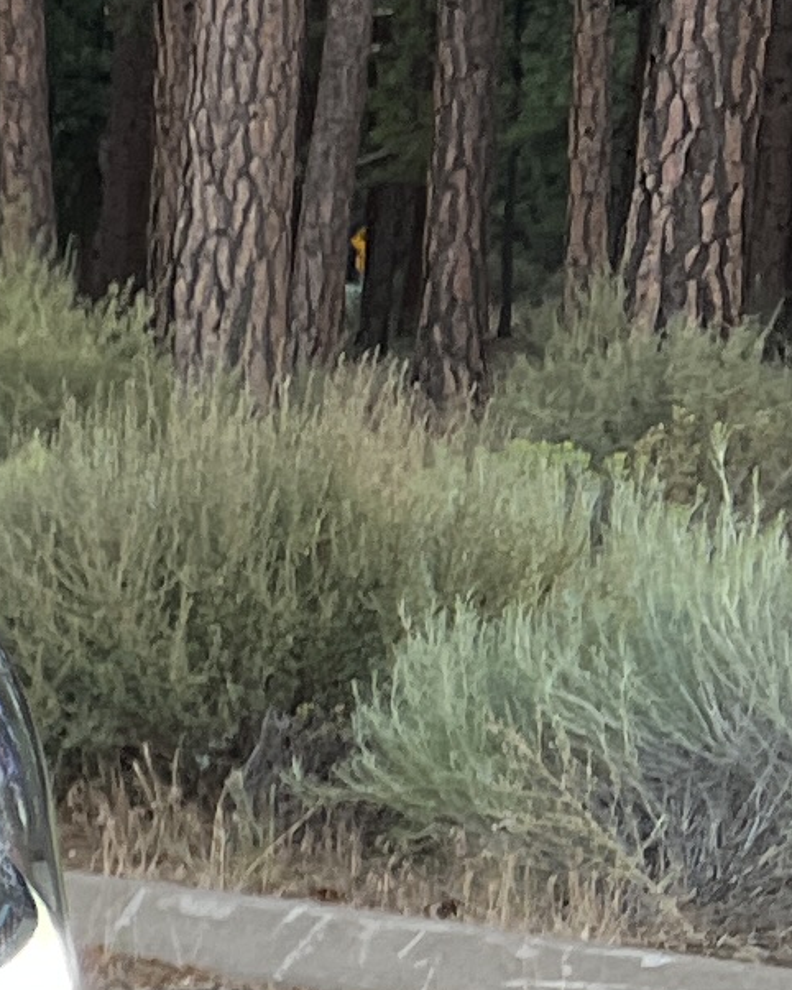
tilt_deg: -9.7
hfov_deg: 7.1
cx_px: -2282
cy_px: 1051
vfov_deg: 11.2
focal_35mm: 170
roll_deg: -0.2
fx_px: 4979
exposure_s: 1/162
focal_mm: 5.7
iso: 50
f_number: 1.5
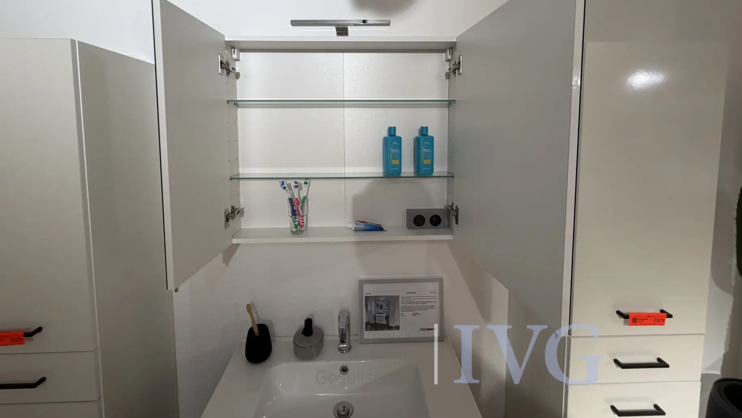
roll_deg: +1.6
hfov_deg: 99.4
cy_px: 151
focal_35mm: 16
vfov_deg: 65.9
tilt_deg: -2.1
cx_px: 370
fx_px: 315
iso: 125
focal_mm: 2.22
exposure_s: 1/100
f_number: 2.2
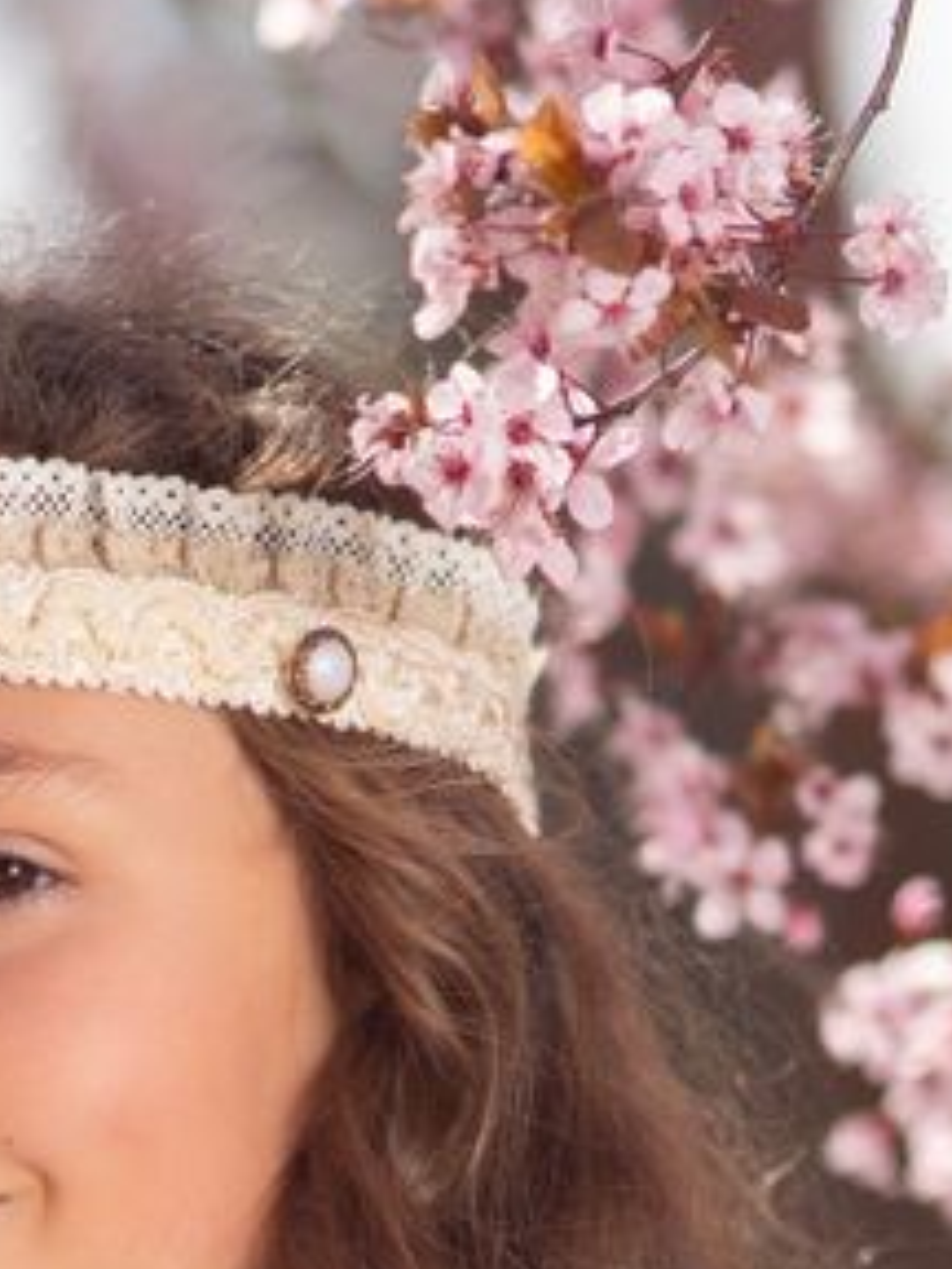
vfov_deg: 4.6
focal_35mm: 426
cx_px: -286
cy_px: 2205
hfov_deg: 3.5
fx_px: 15621
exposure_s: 1/200
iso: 100
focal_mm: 85
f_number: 1.8
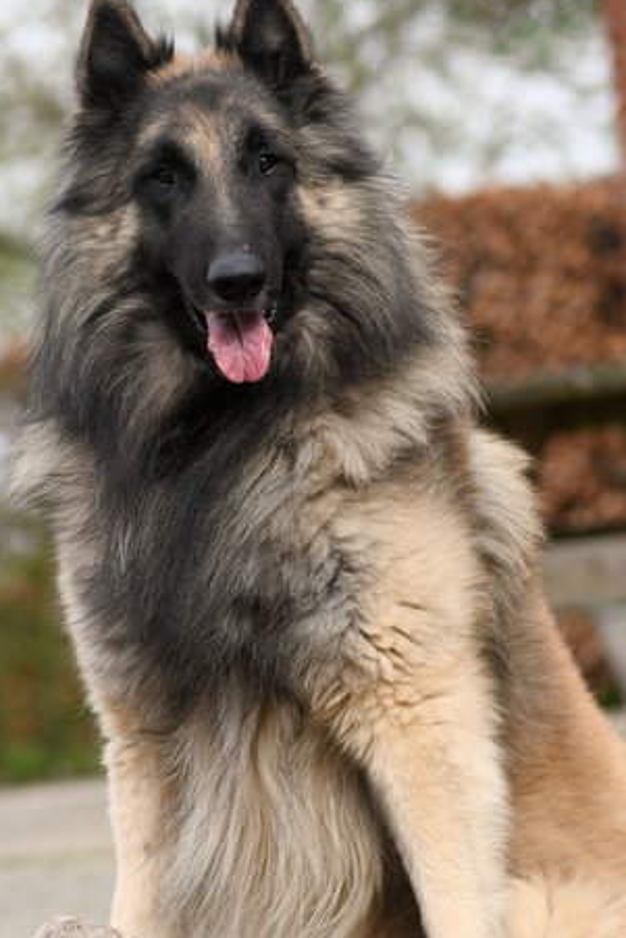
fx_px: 5551
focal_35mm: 213
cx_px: 271
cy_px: 510
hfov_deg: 6.5
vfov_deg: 9.7
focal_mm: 100
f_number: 4.5
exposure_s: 1/320
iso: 100
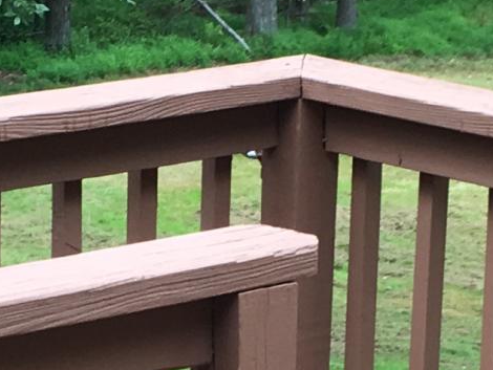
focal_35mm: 185
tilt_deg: -15.6
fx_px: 2636
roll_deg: +0.4
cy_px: 400
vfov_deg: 8.0
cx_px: 224
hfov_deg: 10.7
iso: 32
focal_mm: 4.15
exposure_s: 1/120
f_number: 2.2
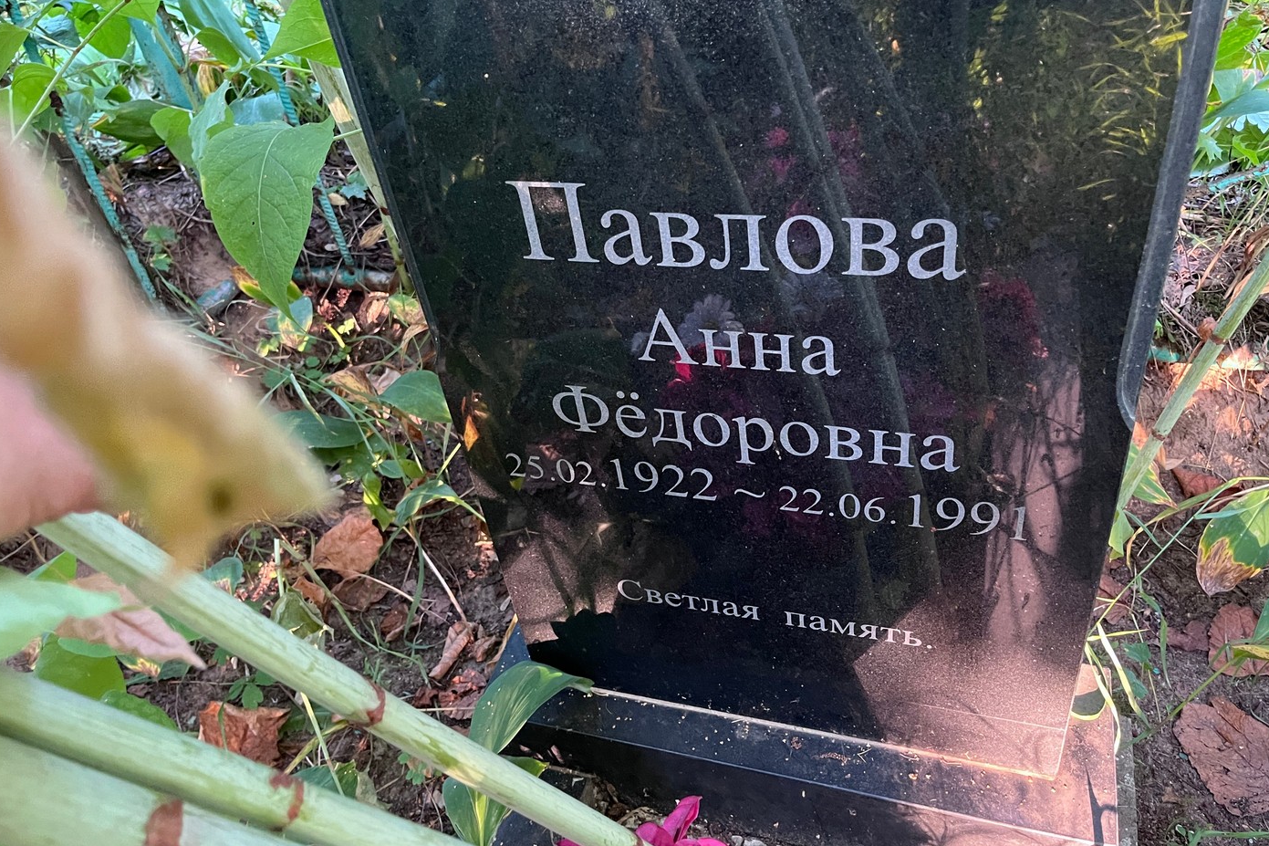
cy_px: 391
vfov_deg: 46.4
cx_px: 638
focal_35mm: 28
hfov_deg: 65.5
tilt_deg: -39.1
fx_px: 987
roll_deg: +11.3
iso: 500
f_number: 1.6
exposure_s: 1/40
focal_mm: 5.1
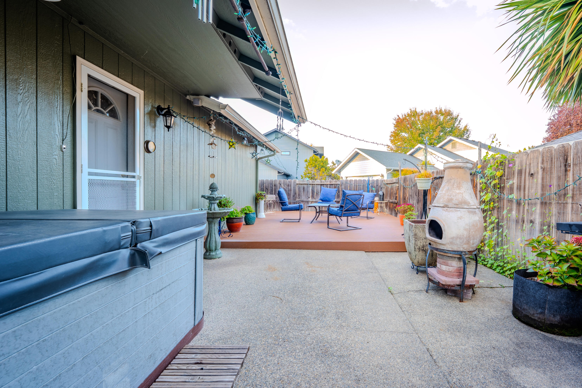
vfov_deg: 81.2
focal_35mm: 14
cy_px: 194
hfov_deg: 104.3
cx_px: 291
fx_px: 226
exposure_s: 1/3
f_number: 8
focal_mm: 14
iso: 50
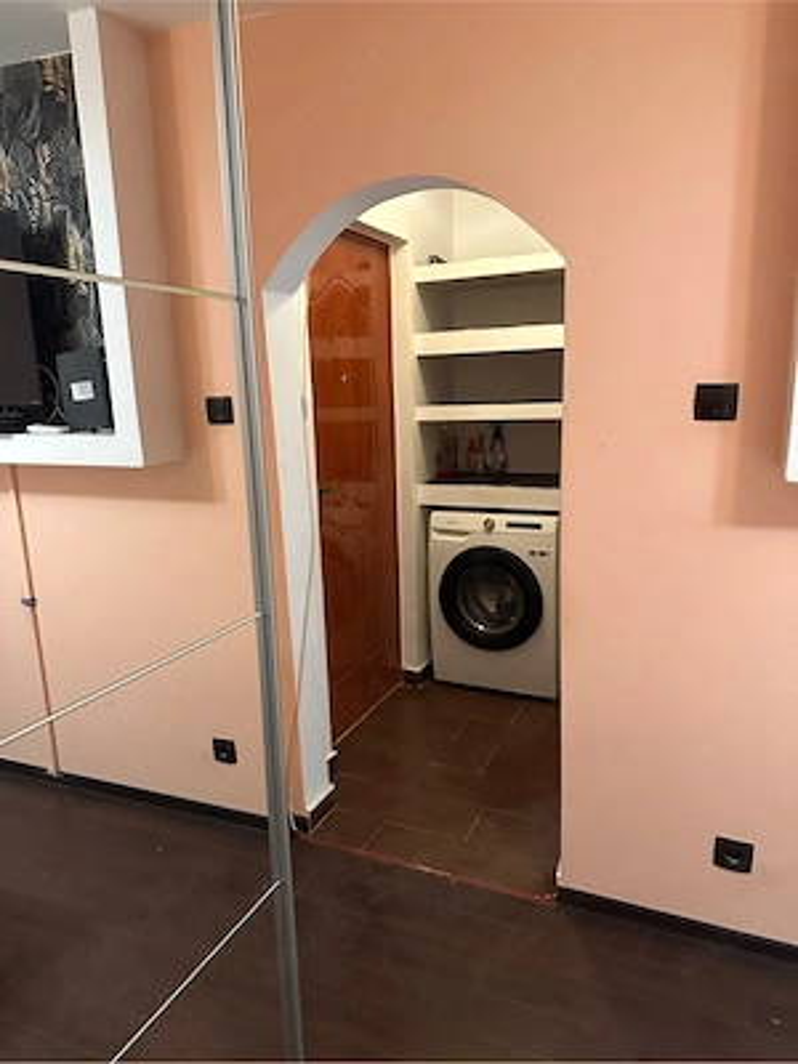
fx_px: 738
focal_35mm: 24
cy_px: 532
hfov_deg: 56.8
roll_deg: +1.5
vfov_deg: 71.6
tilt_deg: -11.9
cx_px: 399
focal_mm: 6.86
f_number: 1.78
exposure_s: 1/50
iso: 1000
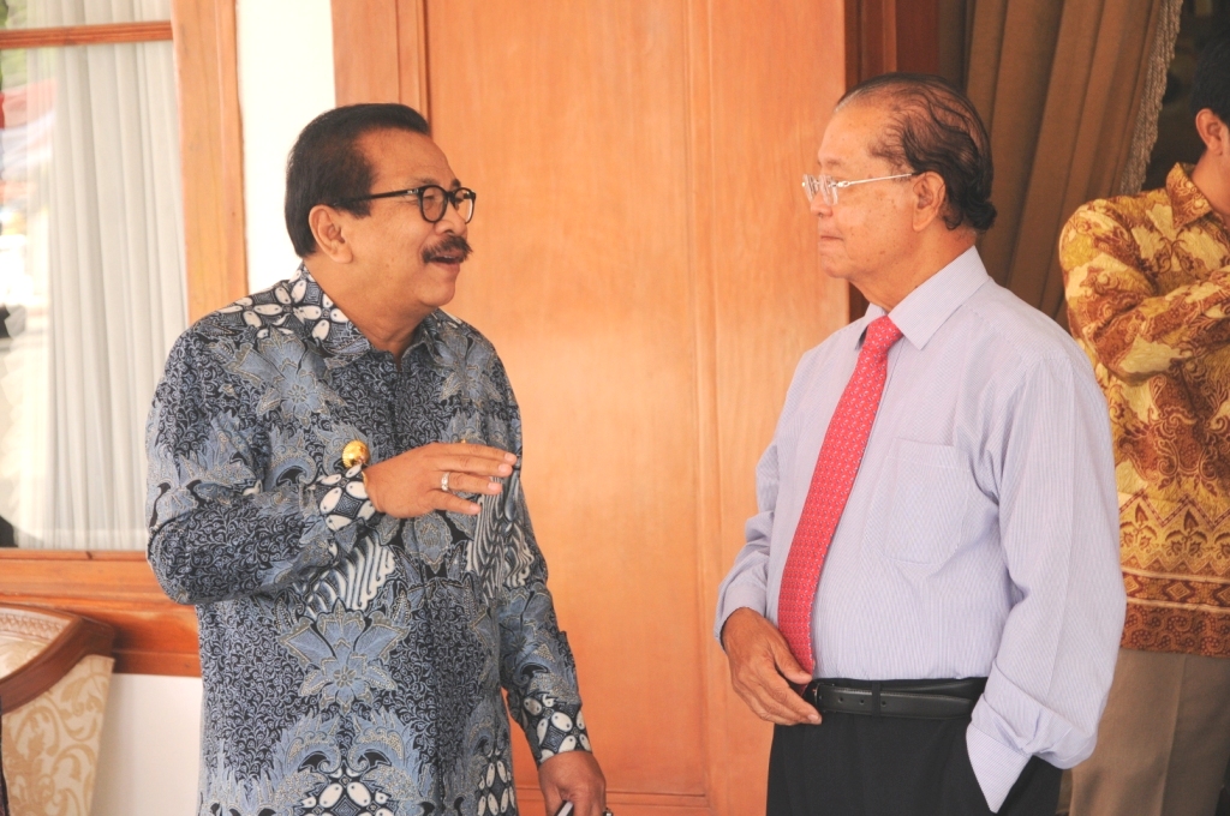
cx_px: 615
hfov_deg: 19.5
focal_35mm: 105
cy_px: 408
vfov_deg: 13.0
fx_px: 3583
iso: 640
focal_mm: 70
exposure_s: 1/80
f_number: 5.3
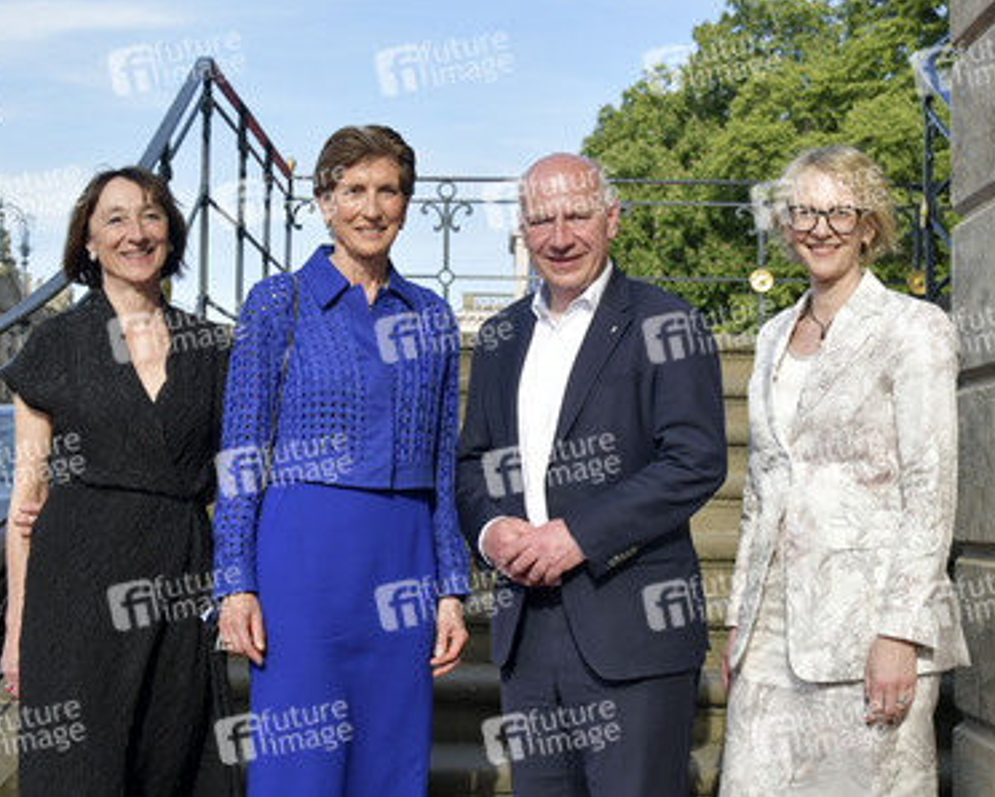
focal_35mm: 50
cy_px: 398
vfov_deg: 30.3
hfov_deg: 37.3
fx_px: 1473
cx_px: 480
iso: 160
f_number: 7.1
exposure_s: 1/250
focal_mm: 44
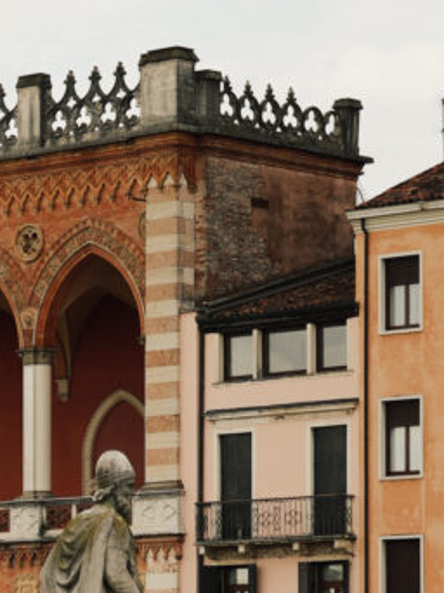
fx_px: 3373
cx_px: -310
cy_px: 622
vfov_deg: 10.0
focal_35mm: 197
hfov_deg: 7.3
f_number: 4
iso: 100
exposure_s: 1/250
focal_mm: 50
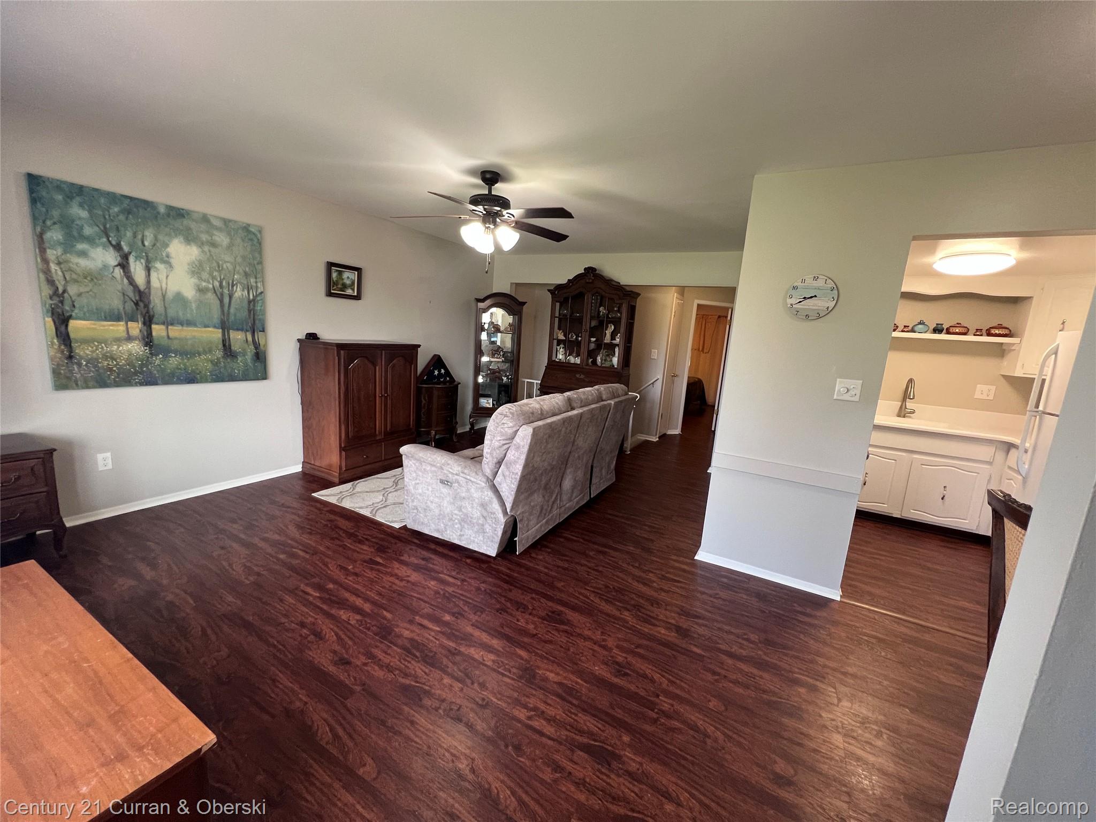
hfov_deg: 106.2
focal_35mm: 13
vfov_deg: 89.9
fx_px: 412
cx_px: 548
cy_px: 411
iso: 200
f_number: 1.8
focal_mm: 1.57
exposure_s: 1/60
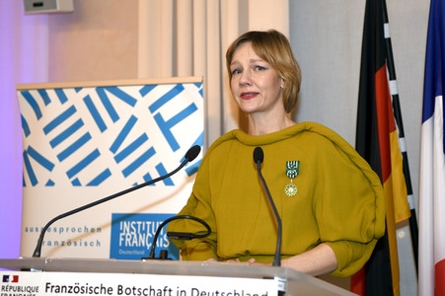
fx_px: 803
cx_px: 222
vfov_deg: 20.9
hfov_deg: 31.0
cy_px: 148
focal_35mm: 65
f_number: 3.5
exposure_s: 1/100
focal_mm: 65
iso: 1250
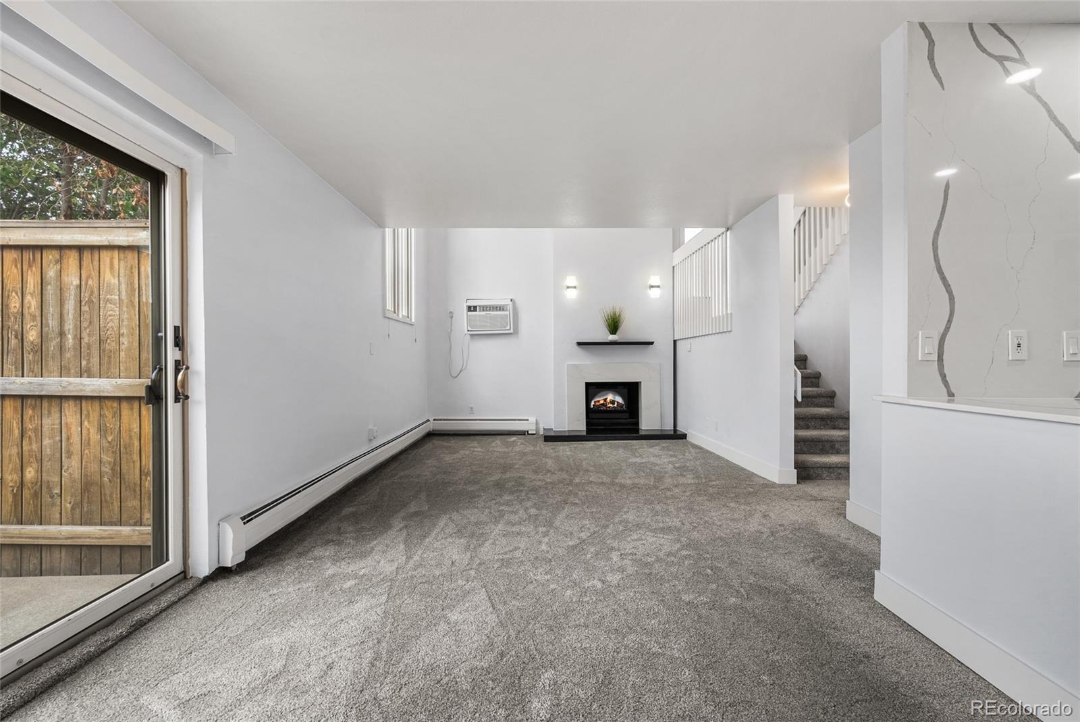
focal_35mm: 16
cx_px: 540
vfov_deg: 73.8
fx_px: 480
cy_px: 361
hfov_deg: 96.7
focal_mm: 16
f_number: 8
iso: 200
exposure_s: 1/30
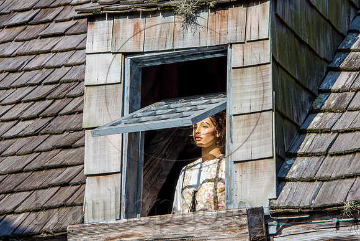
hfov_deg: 12.1
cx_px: 180
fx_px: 1700
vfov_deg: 8.1
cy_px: 120
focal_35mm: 170
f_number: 16
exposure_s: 1/100
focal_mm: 170
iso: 100
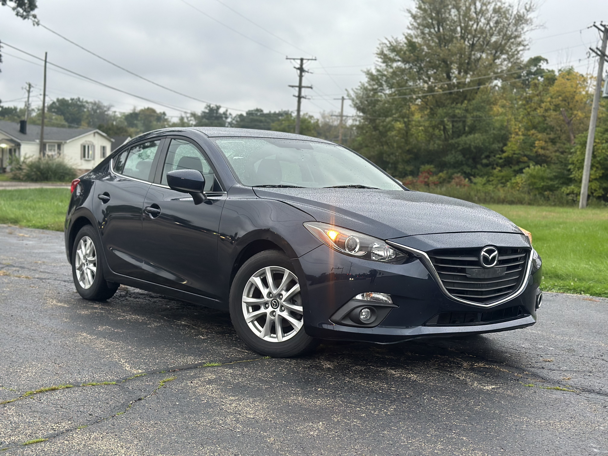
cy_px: 228
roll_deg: -2.5
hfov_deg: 39.7
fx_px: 843
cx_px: 304
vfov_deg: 30.3
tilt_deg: -4.1
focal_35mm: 48
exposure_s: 1/60
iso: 320
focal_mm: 6.86
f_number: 1.78
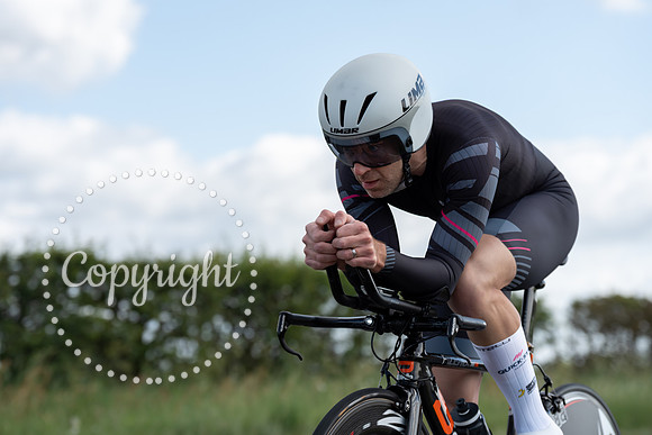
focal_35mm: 108
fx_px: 1956
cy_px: 218
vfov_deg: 12.7
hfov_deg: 18.9
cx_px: 326
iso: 125
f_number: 4
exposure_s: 1/1000
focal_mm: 108
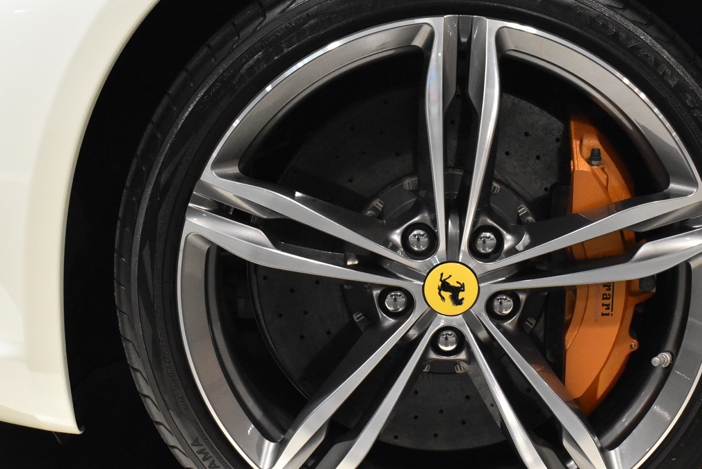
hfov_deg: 25.2
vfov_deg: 17.1
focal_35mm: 80
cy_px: 274
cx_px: 458
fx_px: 1561
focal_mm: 38
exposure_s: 1/60
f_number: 8
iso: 4500
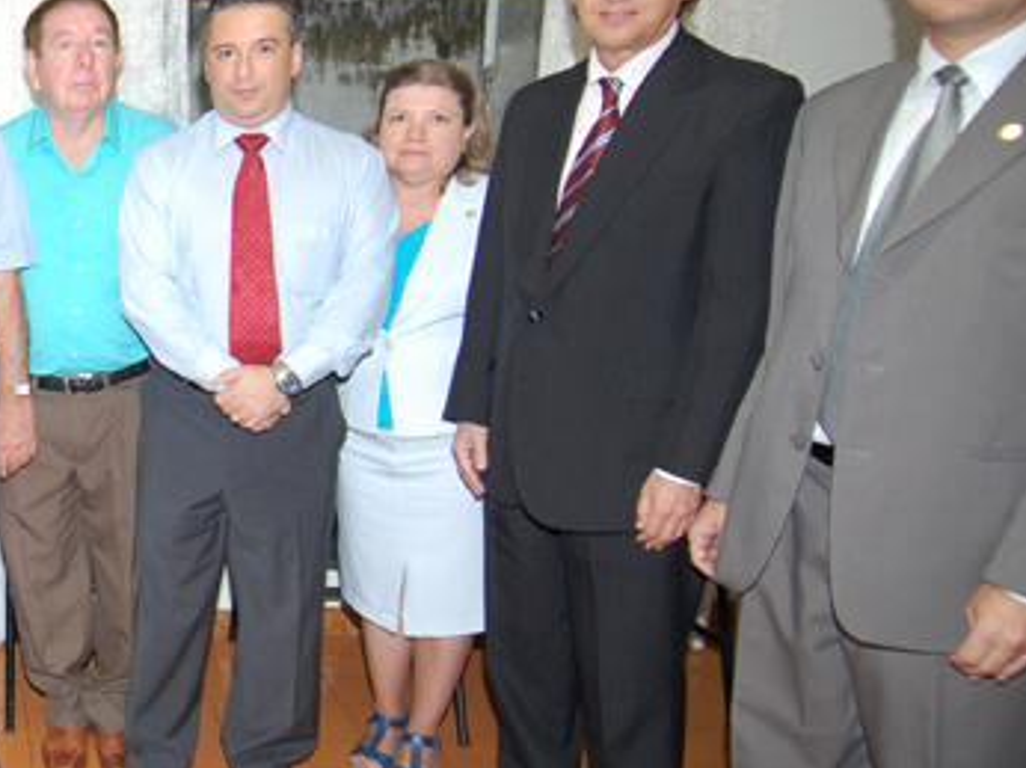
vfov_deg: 35.9
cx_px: -113
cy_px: 424
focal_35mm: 40
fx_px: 1185
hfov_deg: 38.4
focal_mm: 12
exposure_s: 1/60
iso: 400
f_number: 4
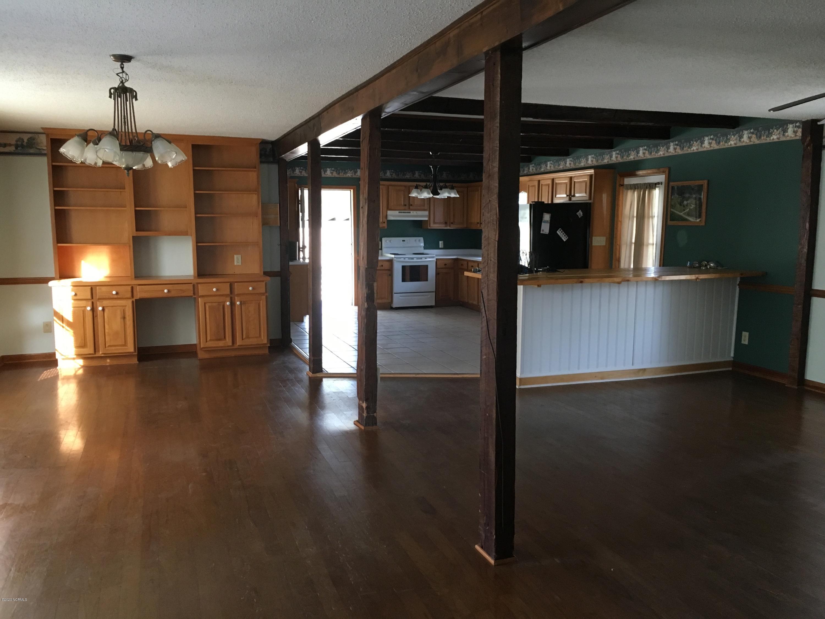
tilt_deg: -7.2
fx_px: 691
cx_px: 412
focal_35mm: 29
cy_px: 310
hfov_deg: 61.7
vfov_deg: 48.2
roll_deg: +0.0
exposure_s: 1/30
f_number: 2.2
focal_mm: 4.15
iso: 125
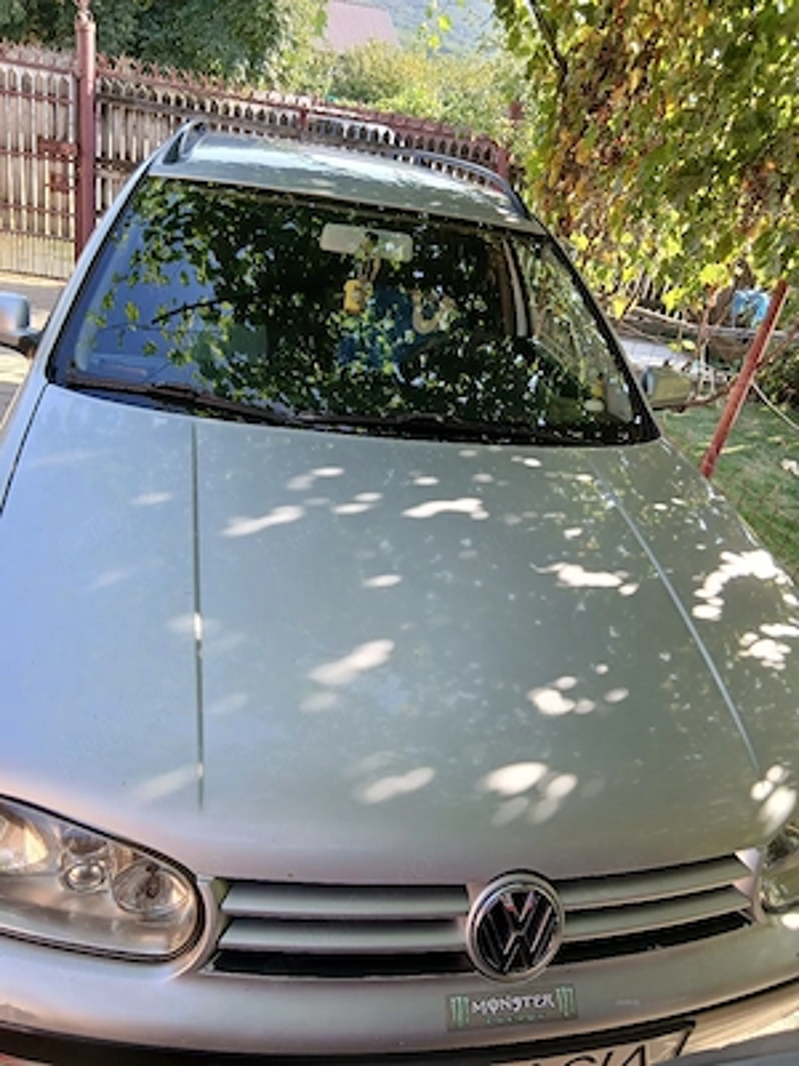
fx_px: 800
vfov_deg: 67.3
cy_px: 533
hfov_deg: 53.1
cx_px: 400
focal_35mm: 26
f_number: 1.8
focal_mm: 3.98
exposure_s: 1/101
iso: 40
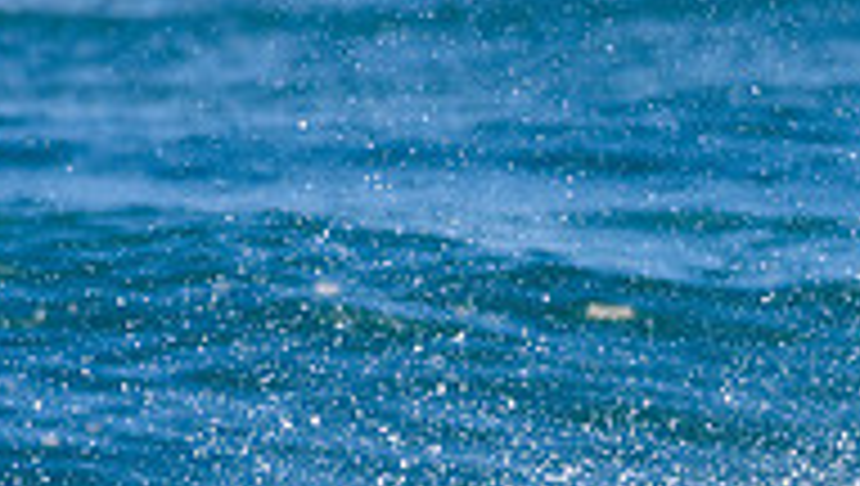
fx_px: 54410
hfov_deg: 0.9
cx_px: 1130
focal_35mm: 2383
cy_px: 862
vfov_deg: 0.5
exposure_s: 1/2000
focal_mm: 500
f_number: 5.6
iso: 320
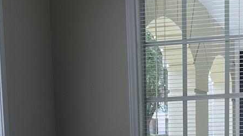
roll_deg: +1.4
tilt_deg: -9.3
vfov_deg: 11.7
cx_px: 94
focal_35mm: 98
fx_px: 631
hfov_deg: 21.8
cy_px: 222
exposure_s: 1/129
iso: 32
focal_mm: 5.1
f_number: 1.6
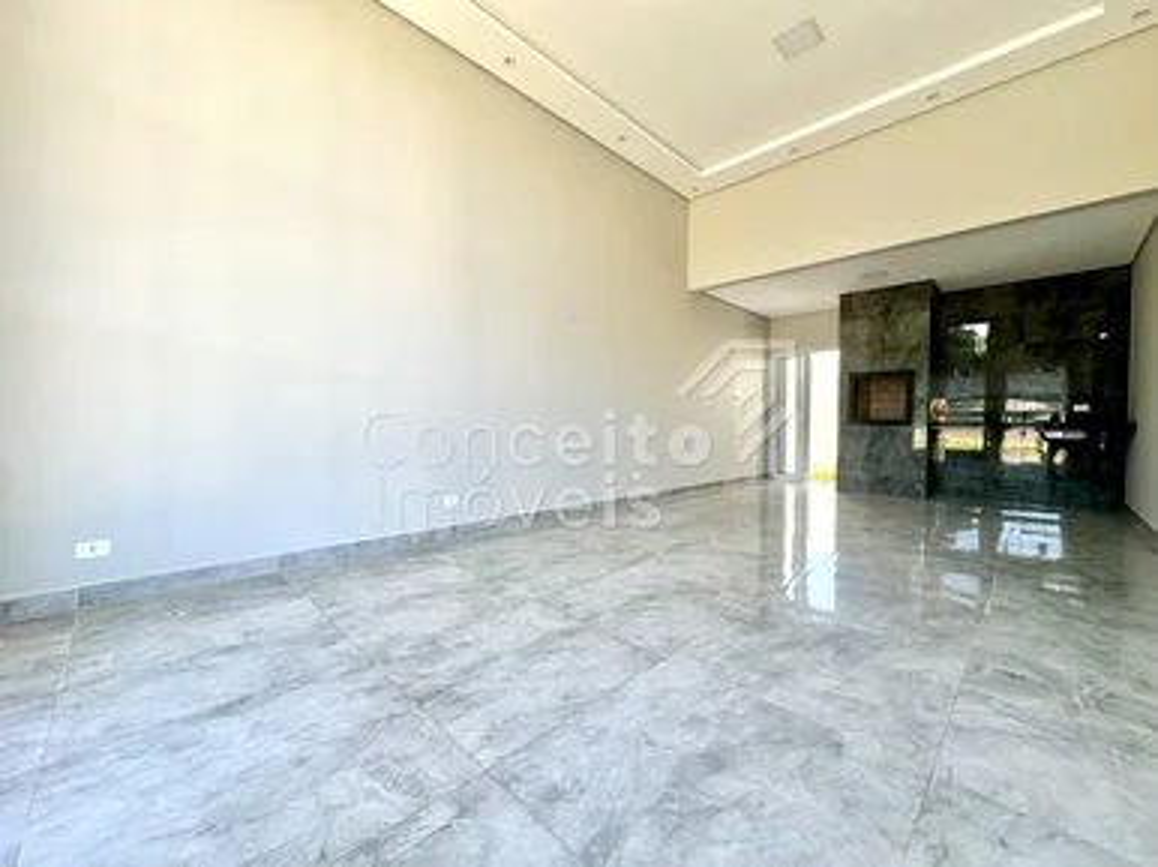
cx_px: 579
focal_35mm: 14
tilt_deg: -0.3
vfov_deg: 85.6
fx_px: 468
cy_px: 434
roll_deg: -0.1
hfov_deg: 102.1
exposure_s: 1/99
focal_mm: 2.22
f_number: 2.2
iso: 64
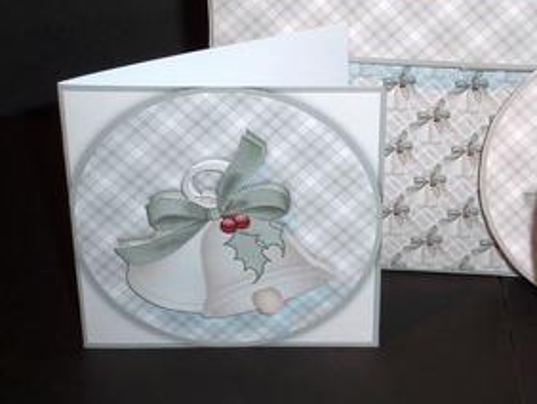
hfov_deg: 23.3
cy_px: 118
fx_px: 1289
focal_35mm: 83
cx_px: 392
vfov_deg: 17.7
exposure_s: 1/30
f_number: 3.8
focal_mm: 8.5
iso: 100
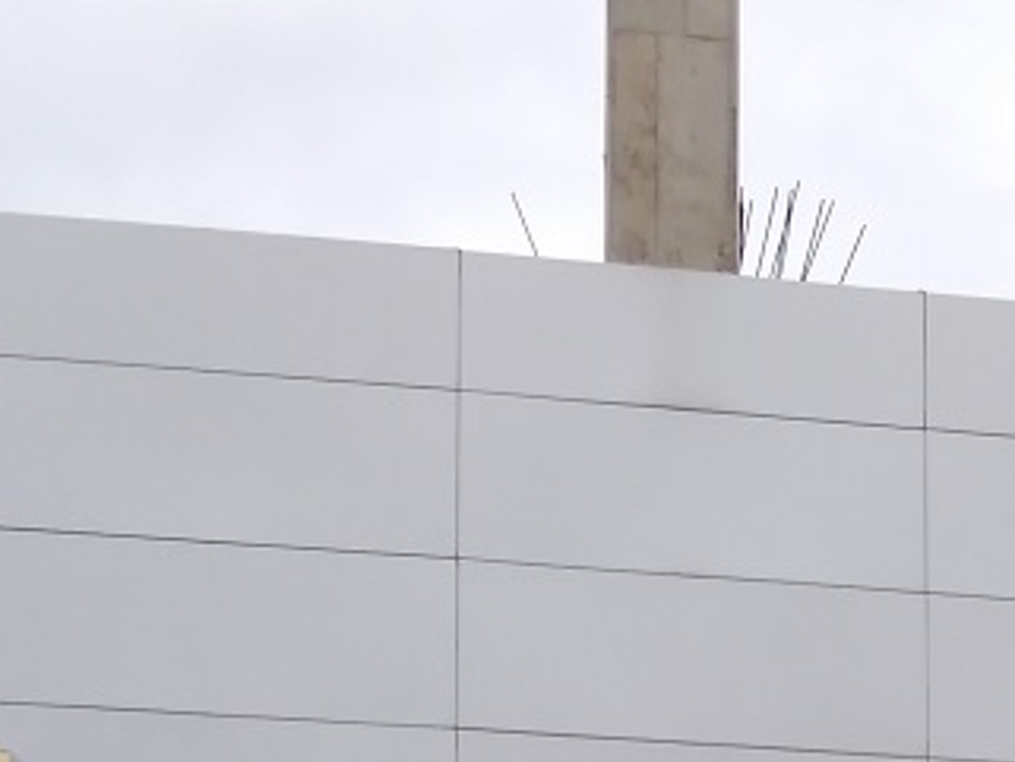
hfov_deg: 17.9
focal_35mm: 101
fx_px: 2963
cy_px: 1356
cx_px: 1394
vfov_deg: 13.3
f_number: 1.8
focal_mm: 3.63
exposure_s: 1/740
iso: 100
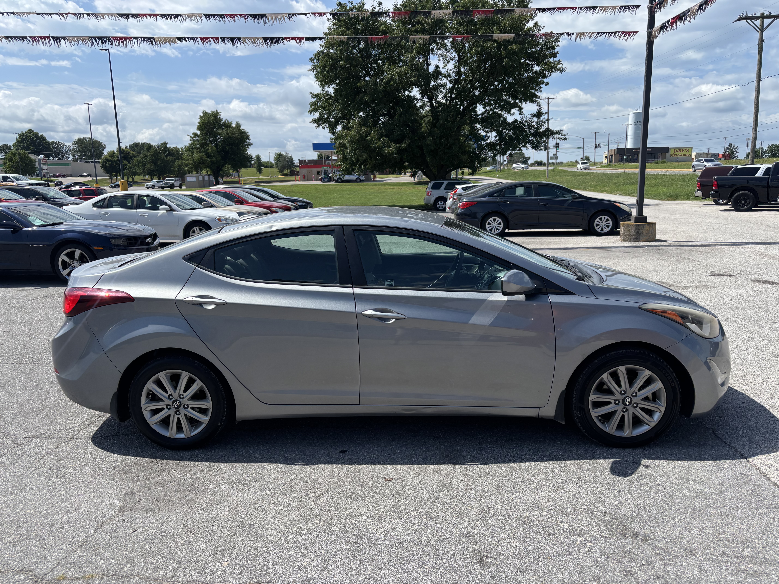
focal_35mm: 26
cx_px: 390
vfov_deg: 53.1
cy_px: 292
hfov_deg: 67.3
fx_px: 585
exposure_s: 1/3106
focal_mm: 5.96
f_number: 1.6
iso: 50
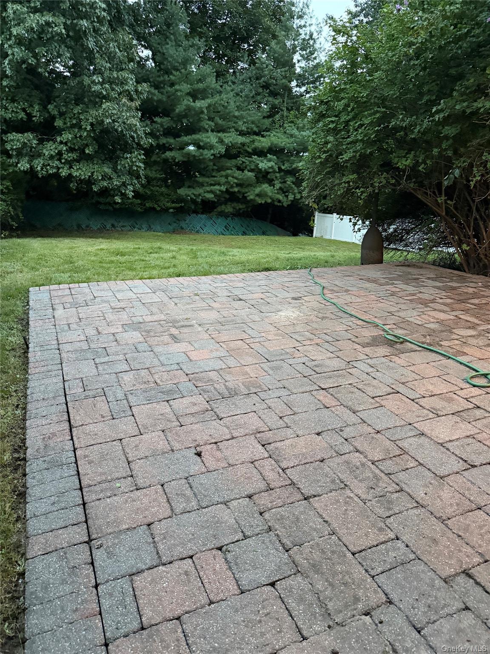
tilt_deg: -18.8
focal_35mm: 24
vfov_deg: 71.6
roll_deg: -1.5
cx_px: 245
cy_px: 327
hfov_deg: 56.8
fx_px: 453
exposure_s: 1/40
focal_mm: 6.76
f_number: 1.78
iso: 1000
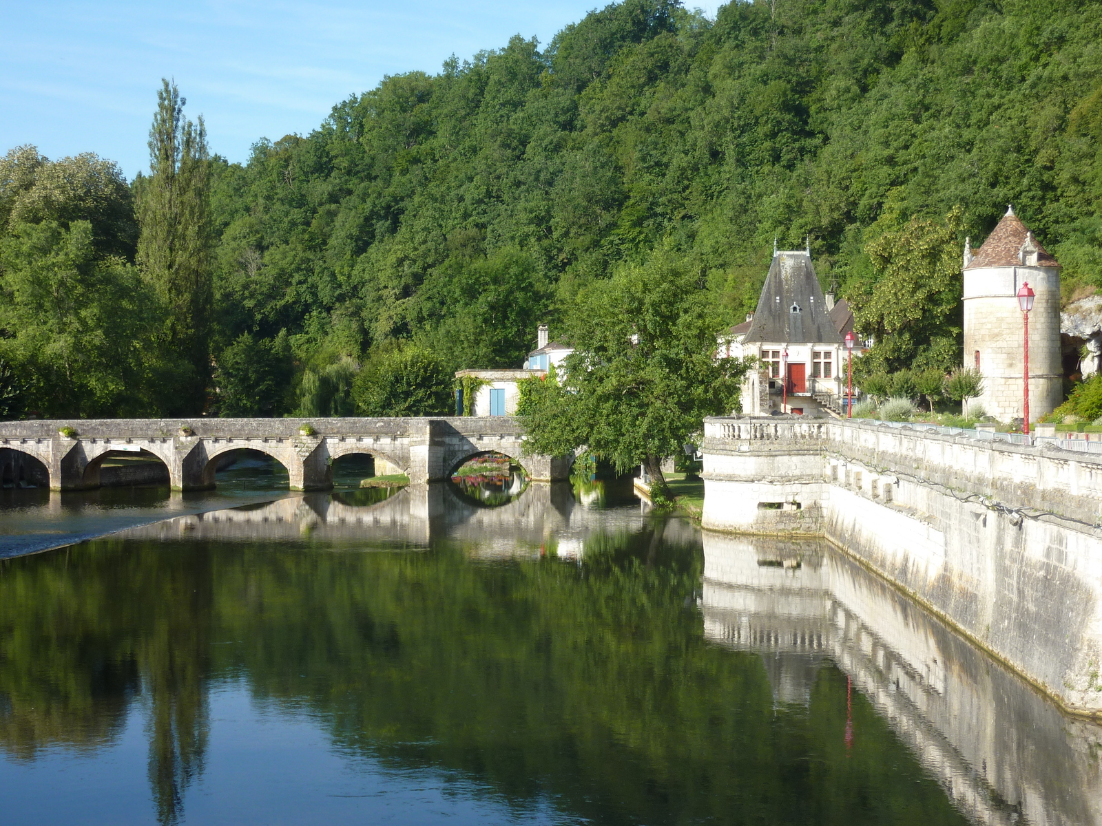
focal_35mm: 55
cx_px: 551
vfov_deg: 26.6
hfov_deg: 34.9
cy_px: 413
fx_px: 1751
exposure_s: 1/320
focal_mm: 9.1
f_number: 3.9
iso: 80
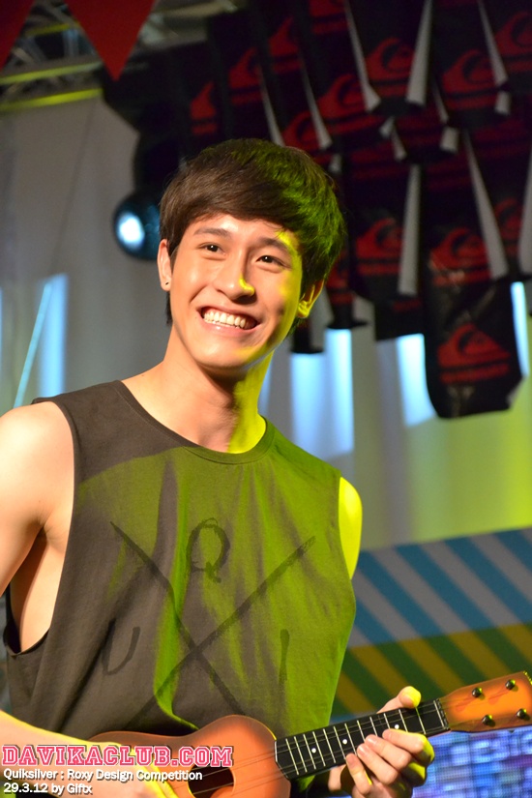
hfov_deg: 8.7
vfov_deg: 13.0
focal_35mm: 158
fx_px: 3491
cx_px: 266
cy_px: 399
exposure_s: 1/320
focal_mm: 105
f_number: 5.6
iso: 3200
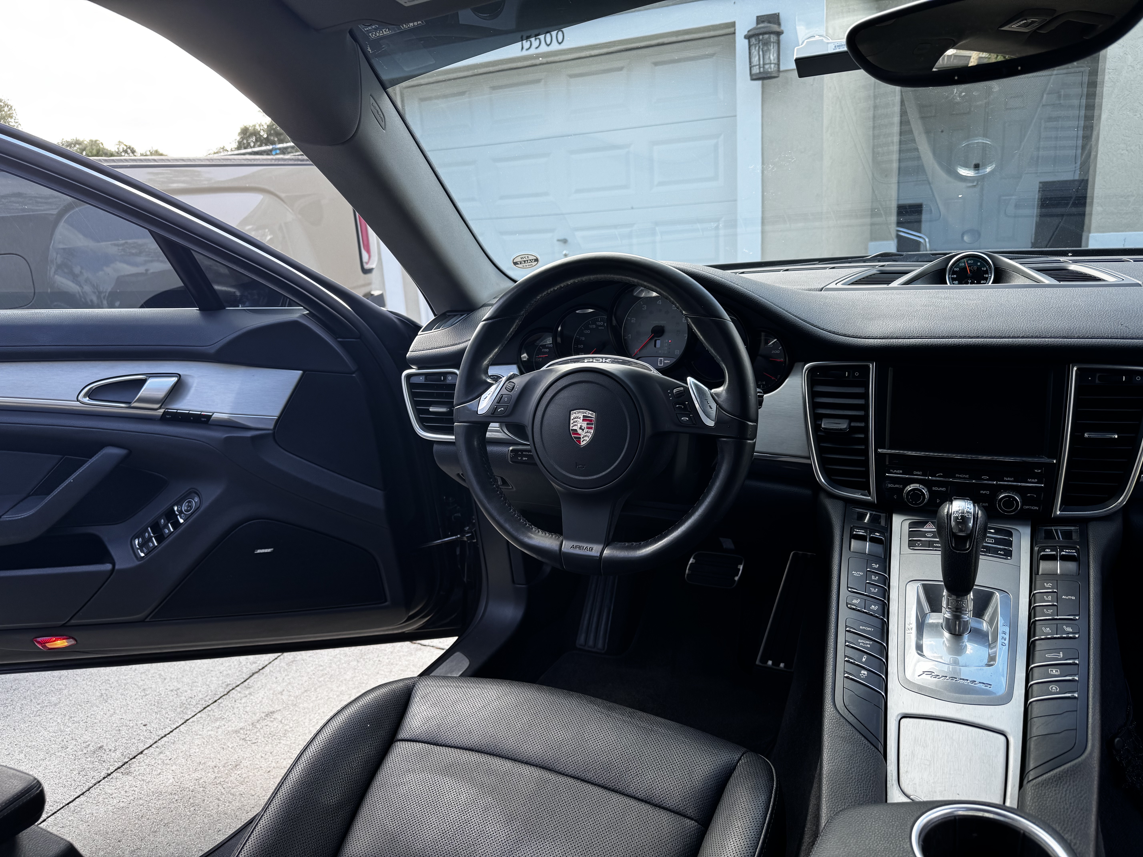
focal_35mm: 24
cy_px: 428
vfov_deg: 56.8
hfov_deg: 71.6
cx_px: 572
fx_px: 792
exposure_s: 1/259
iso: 64
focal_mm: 6.76
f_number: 1.78
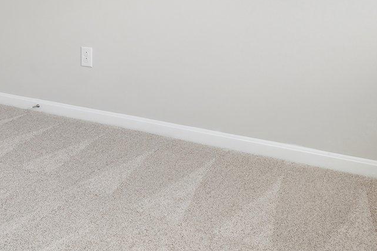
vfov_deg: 25.1
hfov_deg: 35.7
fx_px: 534
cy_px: -3
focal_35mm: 51
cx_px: 15
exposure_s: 1/25
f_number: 7.1
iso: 200
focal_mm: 16
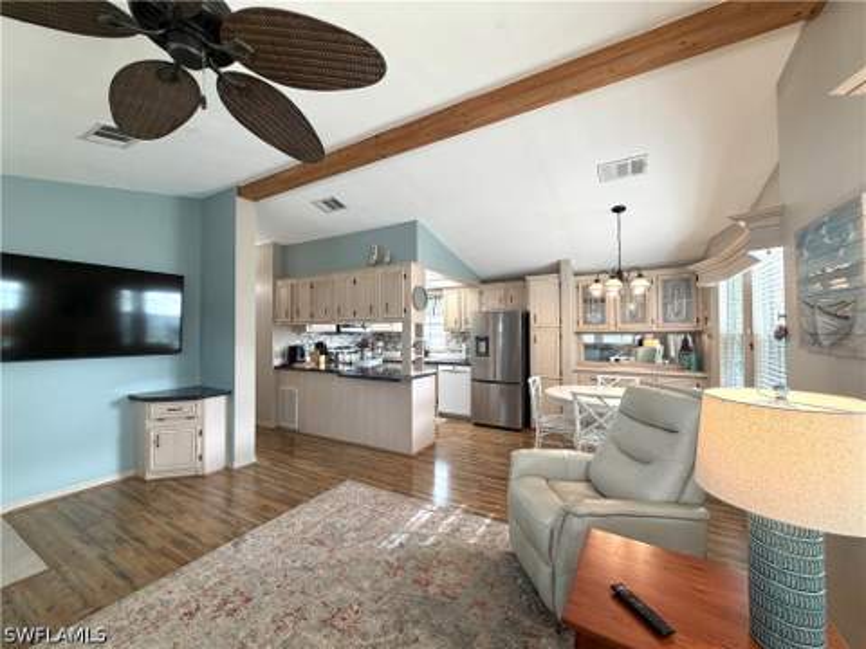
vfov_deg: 85.7
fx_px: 350
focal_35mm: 14
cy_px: 324
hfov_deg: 102.1
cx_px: 433
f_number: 2.2
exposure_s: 1/120
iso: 200
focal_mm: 2.22
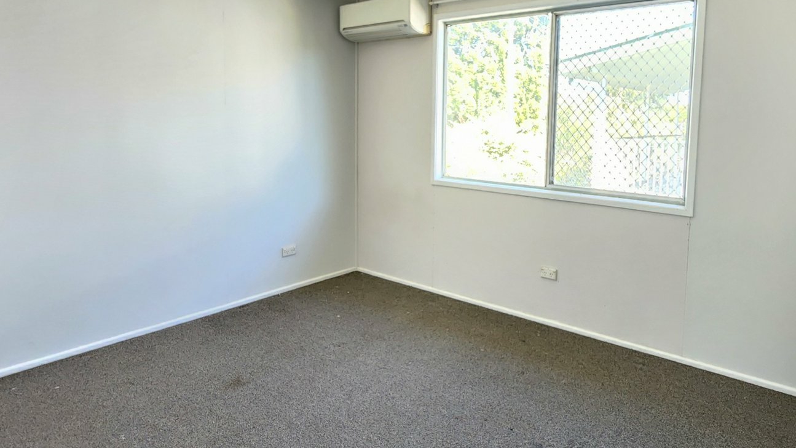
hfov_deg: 82.4
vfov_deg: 53.1
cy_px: 172
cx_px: 492
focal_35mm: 21
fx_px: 443
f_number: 2.2
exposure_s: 1/50
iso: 320
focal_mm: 2.2
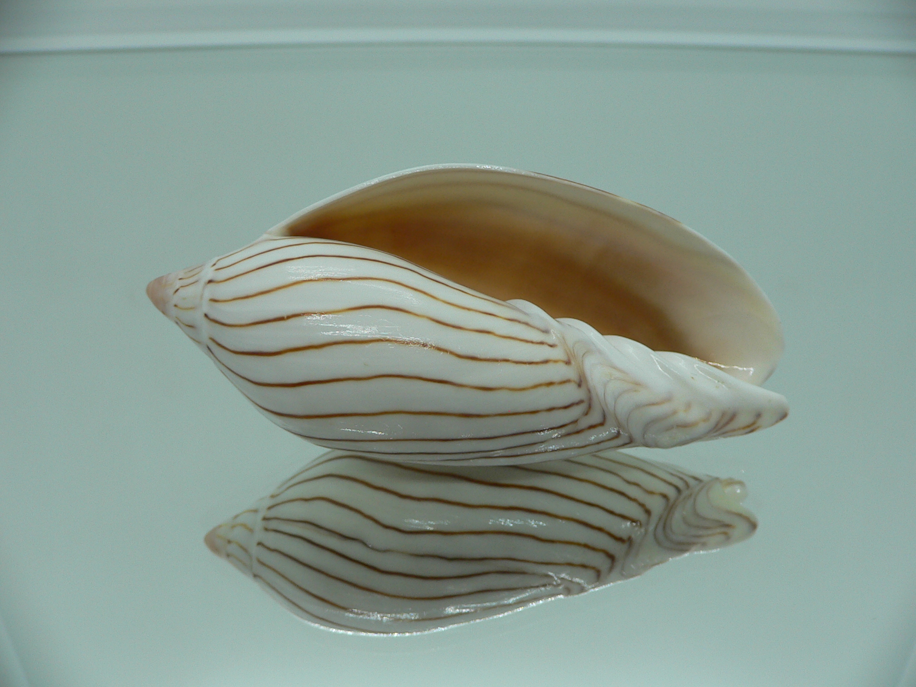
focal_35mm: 35
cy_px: 344
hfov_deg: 52.6
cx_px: 458
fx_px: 926
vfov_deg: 40.7
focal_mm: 4.6
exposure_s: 1/60
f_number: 2.8
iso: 80
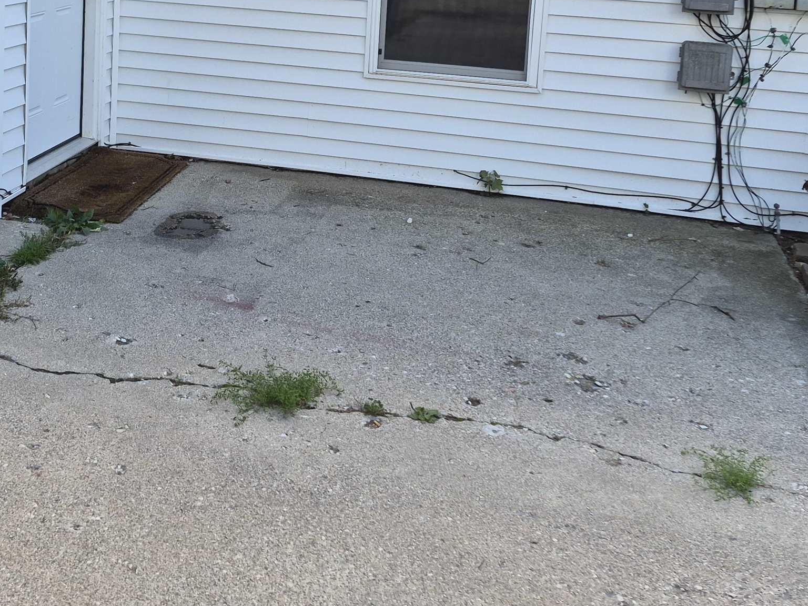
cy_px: 36
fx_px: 1074
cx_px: 252
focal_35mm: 46
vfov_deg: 29.9
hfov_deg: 40.6
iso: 80
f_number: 1.8
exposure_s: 1/666
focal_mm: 5.4
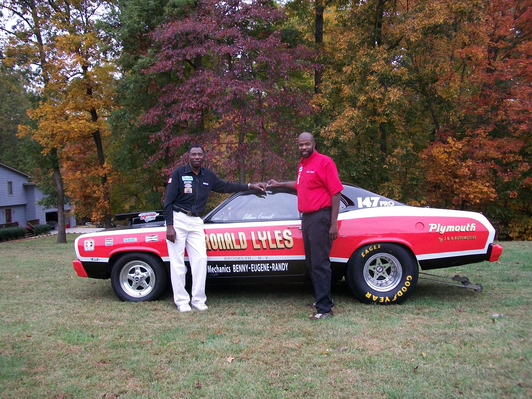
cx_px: 266
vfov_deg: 44.2
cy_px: 200
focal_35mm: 32
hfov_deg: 56.8
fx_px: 492
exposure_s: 1/200
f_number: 2.9
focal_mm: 5.7
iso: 80
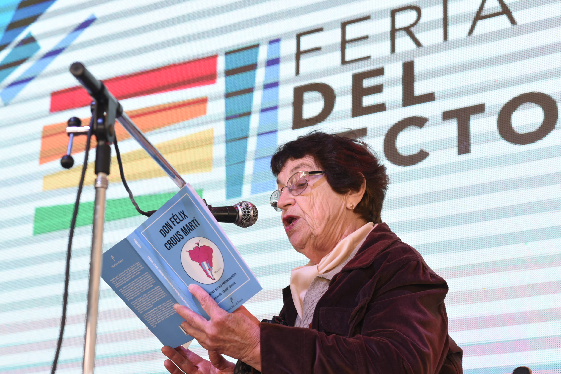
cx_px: 280
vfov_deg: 16.1
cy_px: 187
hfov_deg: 23.9
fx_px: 1325
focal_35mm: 85
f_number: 5.6
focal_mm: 85
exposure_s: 1/250
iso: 800
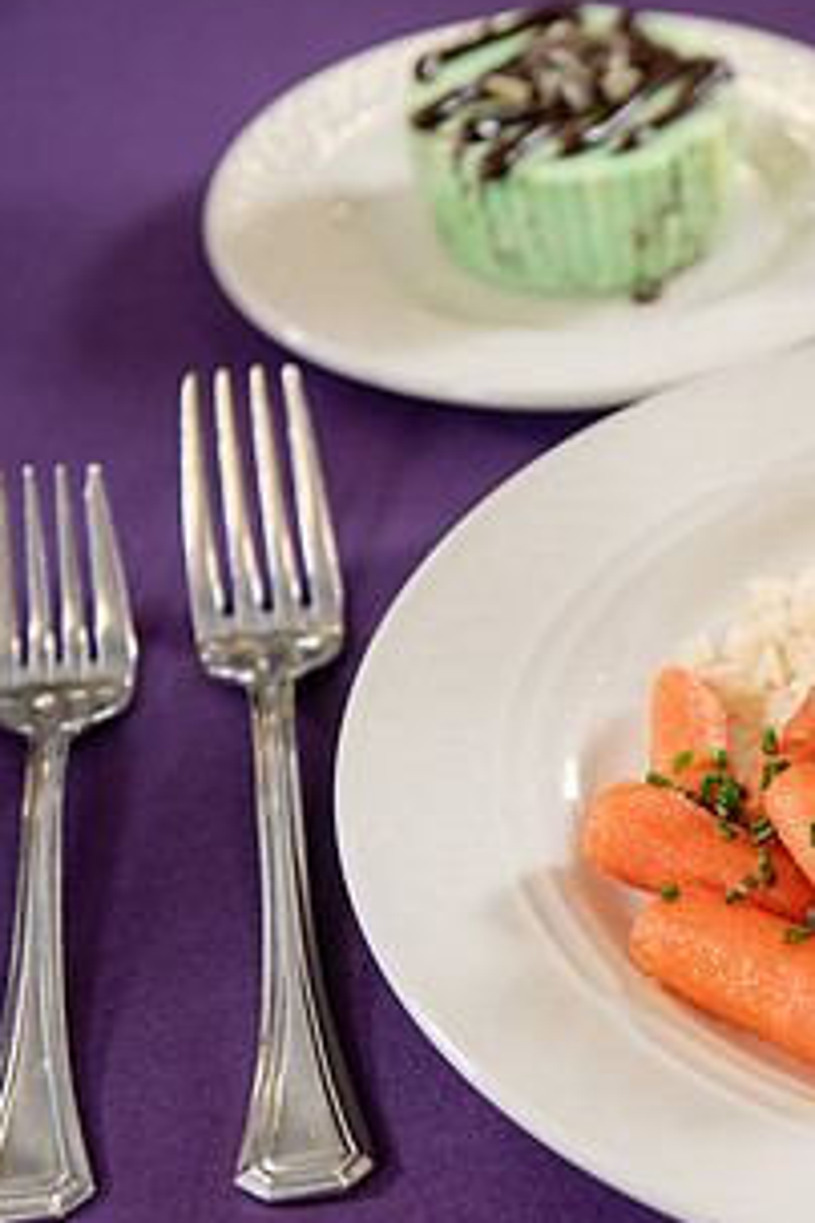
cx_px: 1089
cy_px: 725
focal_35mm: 111
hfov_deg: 12.0
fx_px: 3769
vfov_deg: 18.4
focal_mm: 58
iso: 400
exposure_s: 1/160
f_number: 4
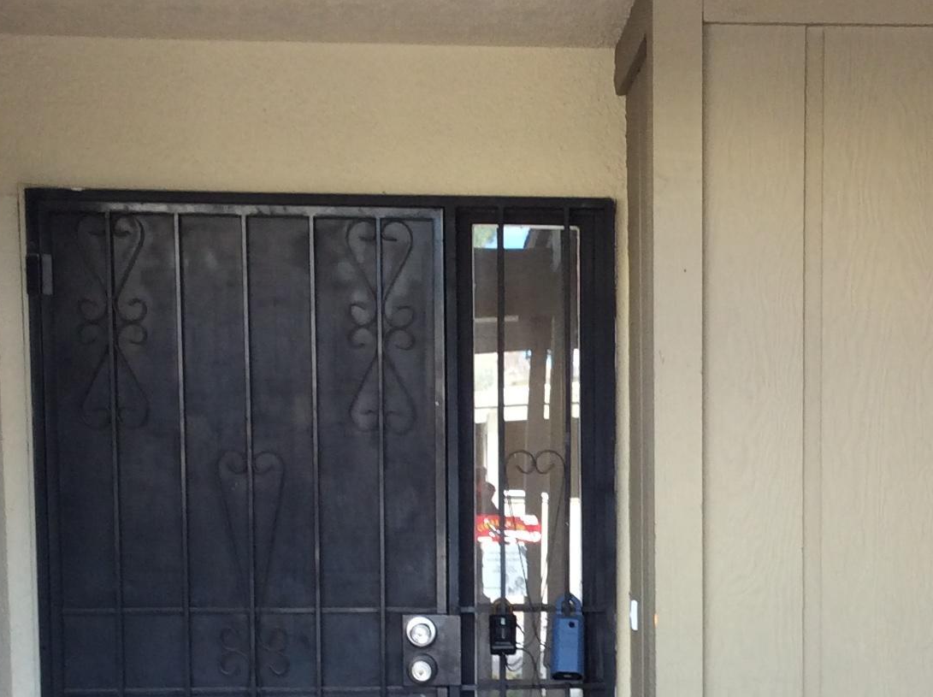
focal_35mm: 76
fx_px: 2045
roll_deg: -1.7
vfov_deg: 18.9
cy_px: 663
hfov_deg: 25.5
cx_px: 632
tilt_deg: -6.5
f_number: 2.4
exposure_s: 1/60
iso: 32
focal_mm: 3.3
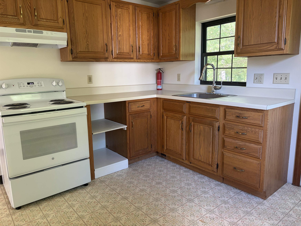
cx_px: 150
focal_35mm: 26
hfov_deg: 67.3
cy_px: 113
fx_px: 226
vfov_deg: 53.1
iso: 125
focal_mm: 5.96
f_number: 1.6
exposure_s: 1/85
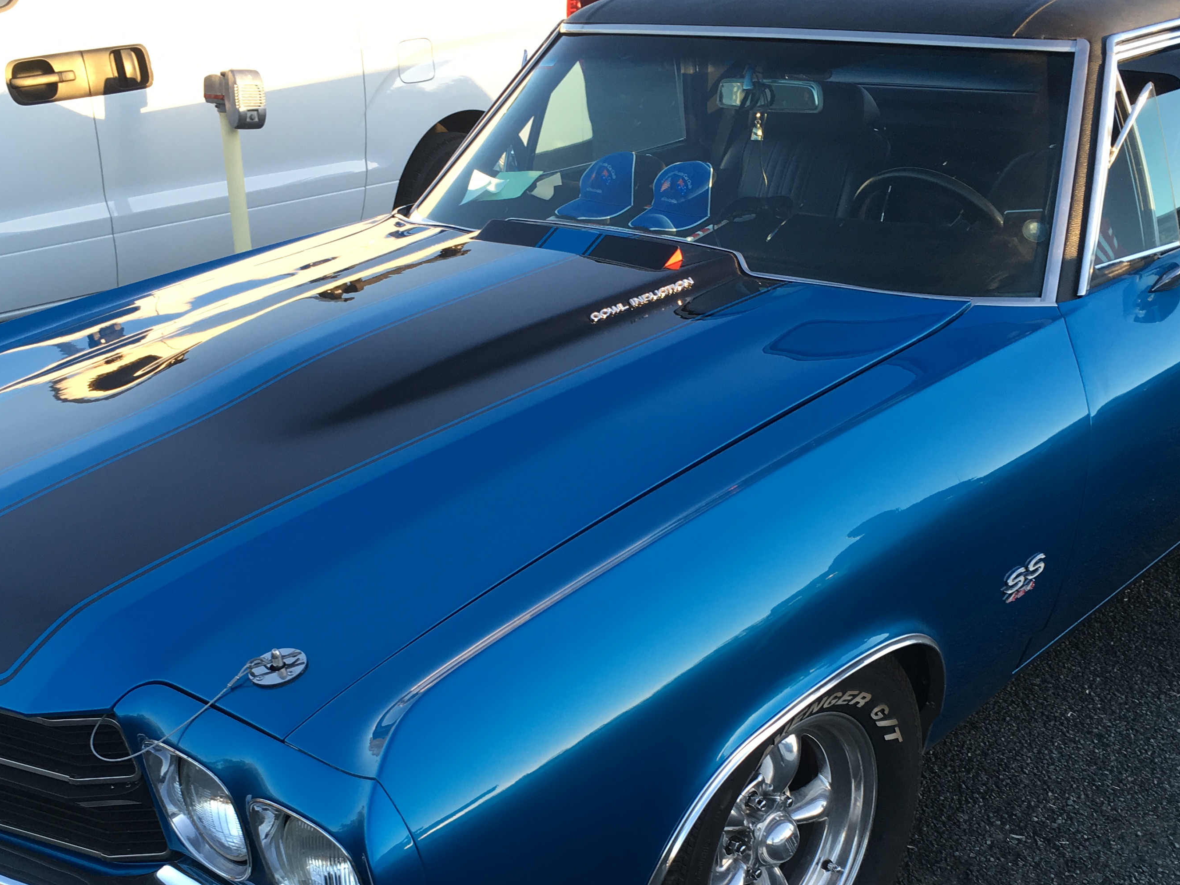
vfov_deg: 32.4
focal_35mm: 44
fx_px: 1500
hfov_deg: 42.9
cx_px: 595
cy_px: 629
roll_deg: -0.8
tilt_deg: -22.6
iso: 25
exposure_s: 1/100
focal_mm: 4.15
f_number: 2.2
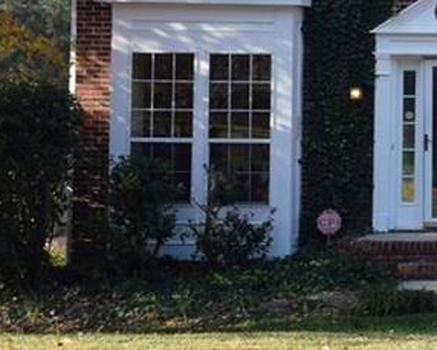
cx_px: 714
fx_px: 1565
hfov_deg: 14.5
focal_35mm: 121
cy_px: 17
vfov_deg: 12.6
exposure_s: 1/250
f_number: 8
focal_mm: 24
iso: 320
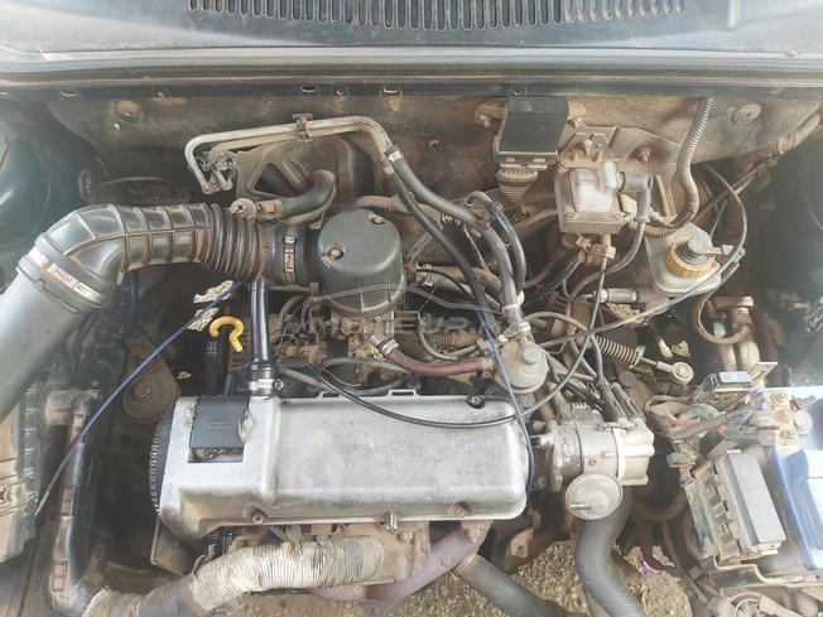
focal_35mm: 26
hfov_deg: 67.3
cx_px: 412
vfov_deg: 53.1
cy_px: 308
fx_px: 618
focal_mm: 3.92
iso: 80
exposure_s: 1/50
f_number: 1.7
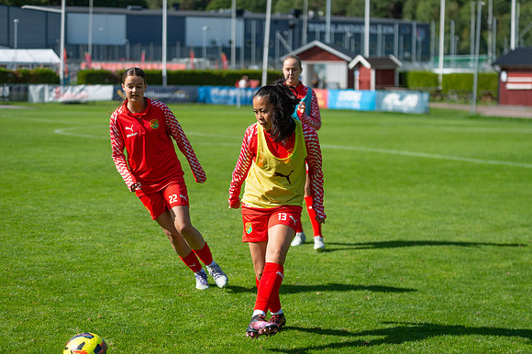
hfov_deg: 23.7
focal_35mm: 86
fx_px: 1270
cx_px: 266
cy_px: 177
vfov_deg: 15.9
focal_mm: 86
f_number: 3.2
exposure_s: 1/2500
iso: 160
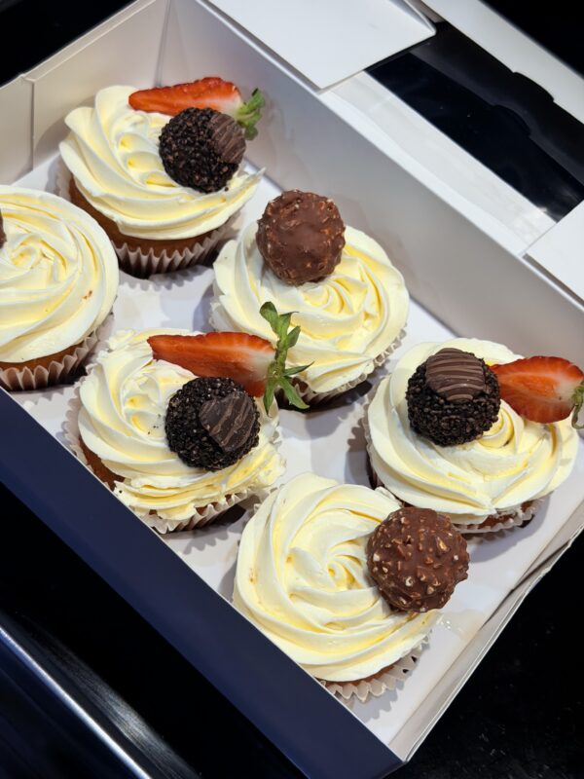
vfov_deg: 39.7
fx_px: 1080
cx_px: 292
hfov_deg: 30.3
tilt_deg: -59.4
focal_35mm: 48
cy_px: 390
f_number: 1.78
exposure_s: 1/120
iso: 50
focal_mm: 6.76
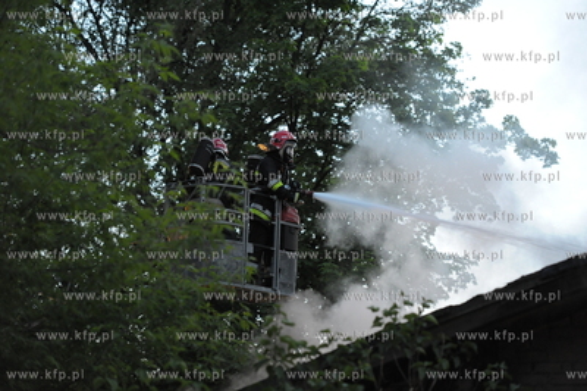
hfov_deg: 16.4
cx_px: 294
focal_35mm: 125
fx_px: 2036
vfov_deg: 10.9
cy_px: 196
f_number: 2.8
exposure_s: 1/80
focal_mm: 125
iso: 3200
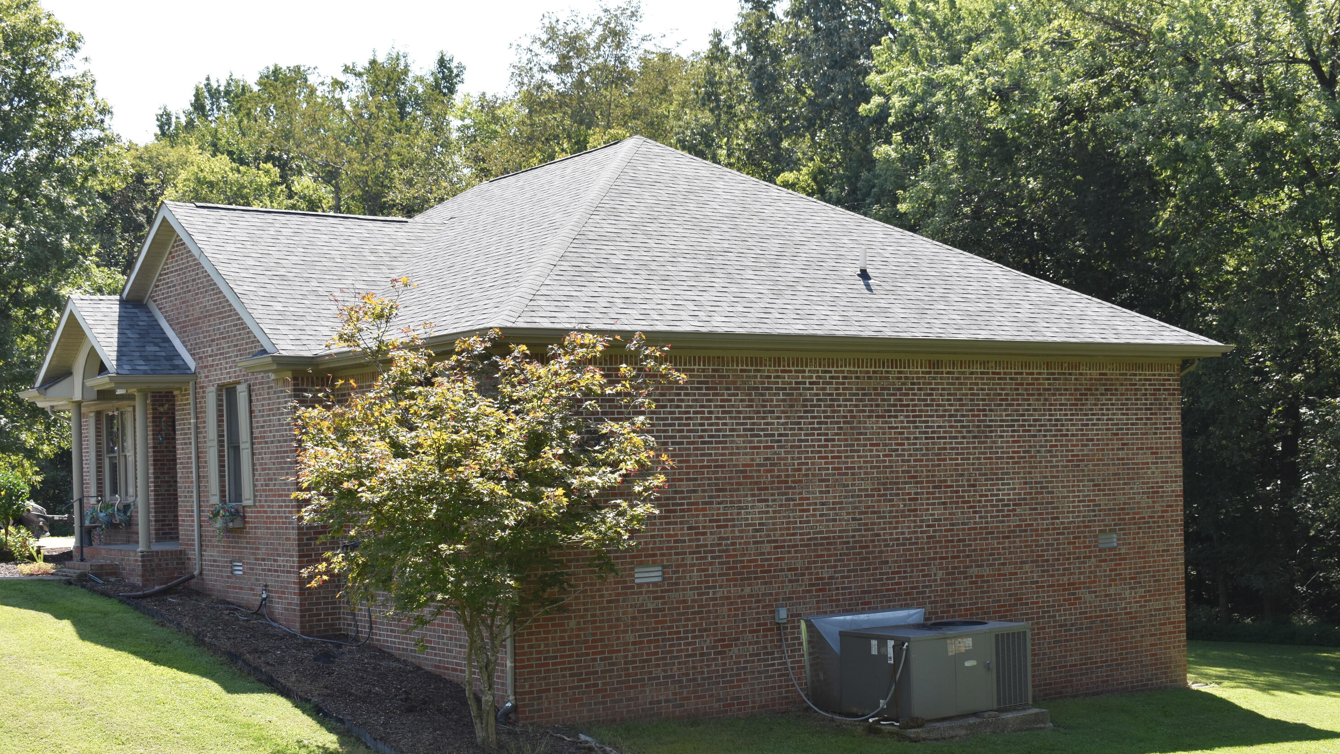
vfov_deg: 24.9
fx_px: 1705
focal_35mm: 48
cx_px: 659
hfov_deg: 42.9
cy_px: 452
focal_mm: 30
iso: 220
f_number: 8
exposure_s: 1/250
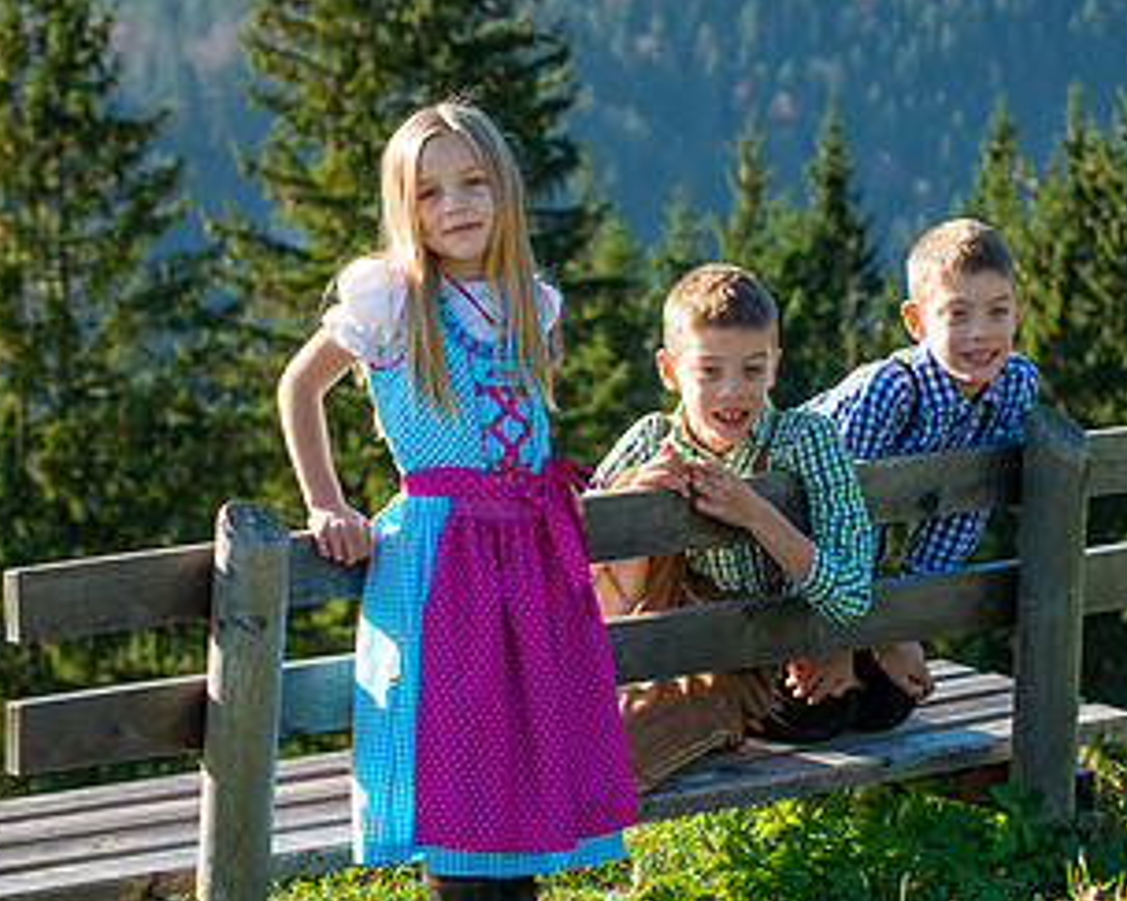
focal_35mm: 161
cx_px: 660
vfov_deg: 9.6
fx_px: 5368
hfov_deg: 12.0
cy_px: 443
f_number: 8
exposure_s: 1/160
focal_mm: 90
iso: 100
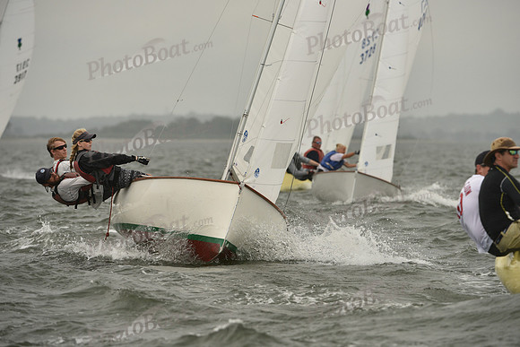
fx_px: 4768
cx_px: 260
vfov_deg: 4.2
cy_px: 174
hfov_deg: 6.2
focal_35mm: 330
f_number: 6.3
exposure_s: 1/1250
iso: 320
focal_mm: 330
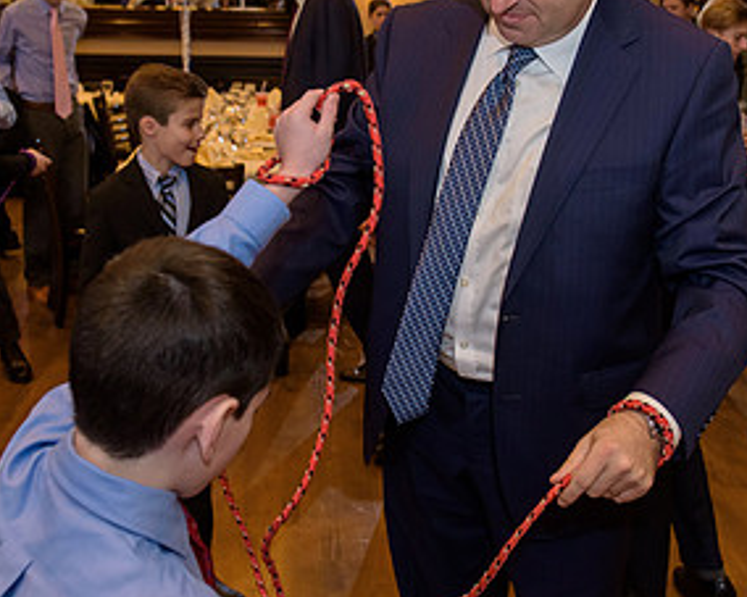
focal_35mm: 46
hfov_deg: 40.3
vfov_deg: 32.7
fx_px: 1017
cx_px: 379
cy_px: 249
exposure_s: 1/125
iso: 1250
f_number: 3.2
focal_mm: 24
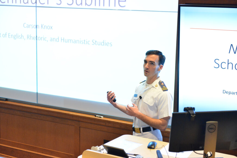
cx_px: 118
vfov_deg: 19.5
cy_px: 79
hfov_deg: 28.8
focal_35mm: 70
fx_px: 461
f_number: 4
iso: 6400
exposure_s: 1/250
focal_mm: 70
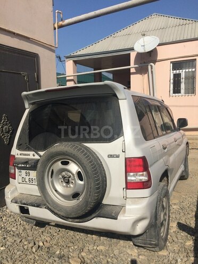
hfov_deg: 48.2
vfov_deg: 61.7
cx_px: 99
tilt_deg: -8.9
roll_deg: +1.2
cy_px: 132
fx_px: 221
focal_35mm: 29
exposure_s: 1/3731
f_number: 2.2
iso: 32
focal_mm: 4.15
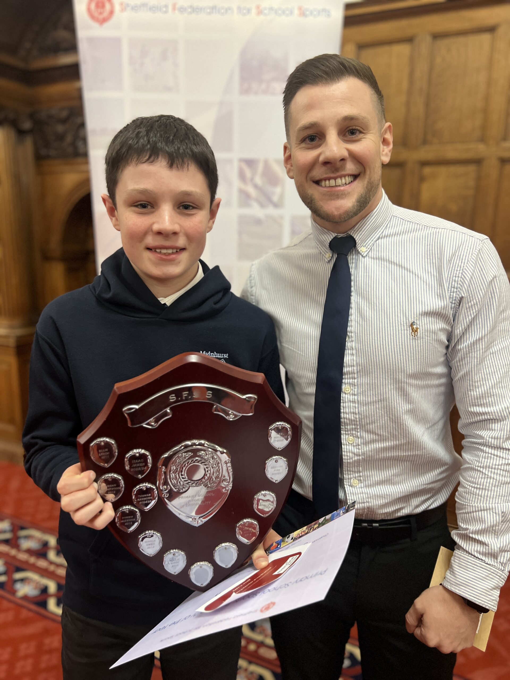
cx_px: 255
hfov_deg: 53.1
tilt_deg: -10.7
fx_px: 511
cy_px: 340
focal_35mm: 26
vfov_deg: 67.3
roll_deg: -1.9
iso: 400
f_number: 1.5
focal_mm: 5.7
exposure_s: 1/50
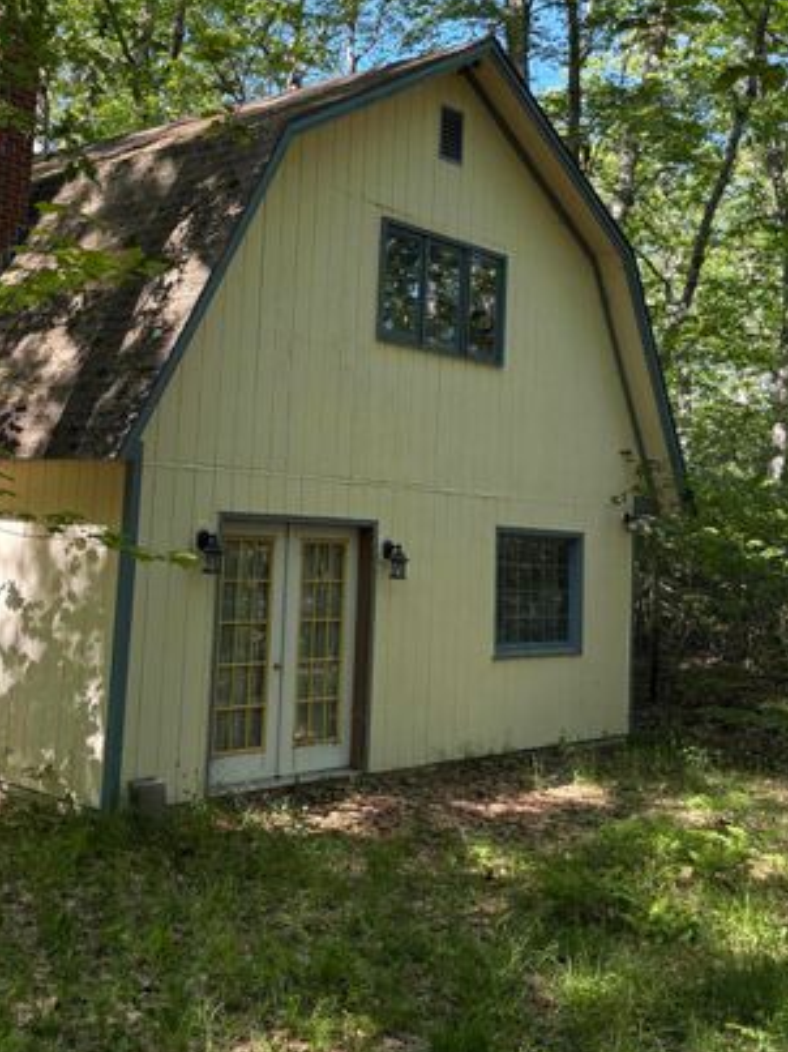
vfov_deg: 43.3
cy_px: 364
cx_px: 250
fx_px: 1306
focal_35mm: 43
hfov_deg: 33.2
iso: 64
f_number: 1.6
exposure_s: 1/427
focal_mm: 5.96
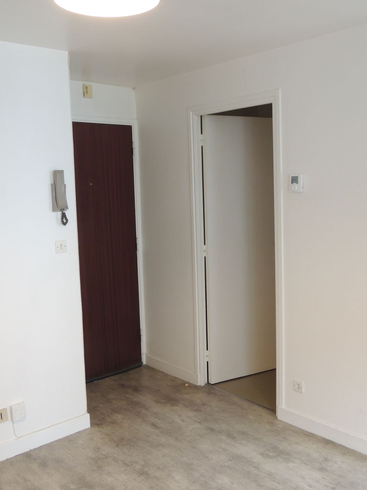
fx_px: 495
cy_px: 245
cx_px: 184
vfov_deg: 52.6
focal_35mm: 35
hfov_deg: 40.7
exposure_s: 1/30
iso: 400
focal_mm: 6.2
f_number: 3.3
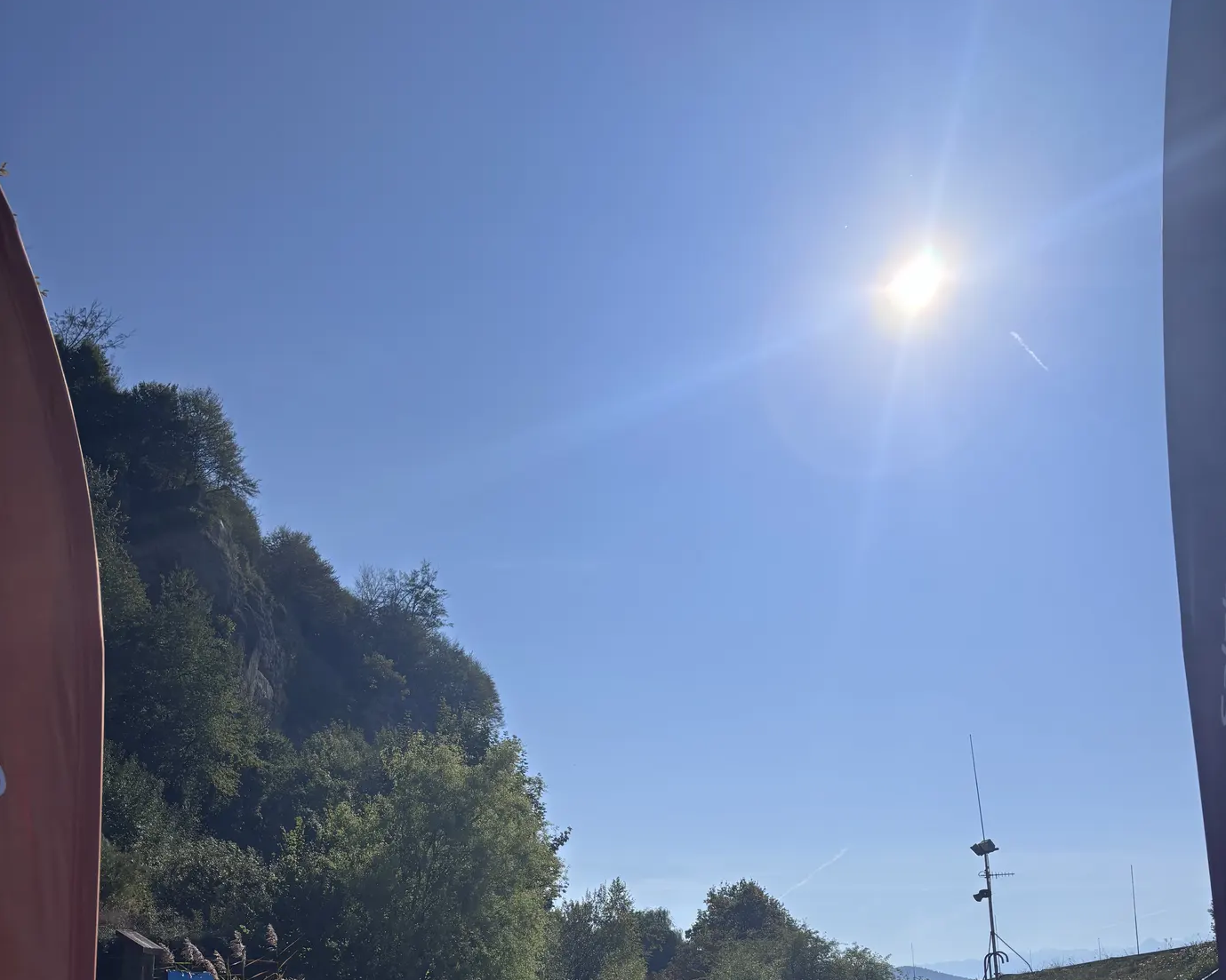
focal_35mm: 34
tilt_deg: +11.8
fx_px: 1234
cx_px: 615
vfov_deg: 41.3
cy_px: 802
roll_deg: +0.5
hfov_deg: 52.8
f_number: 1.6
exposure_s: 1/16129
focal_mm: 5.96
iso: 50
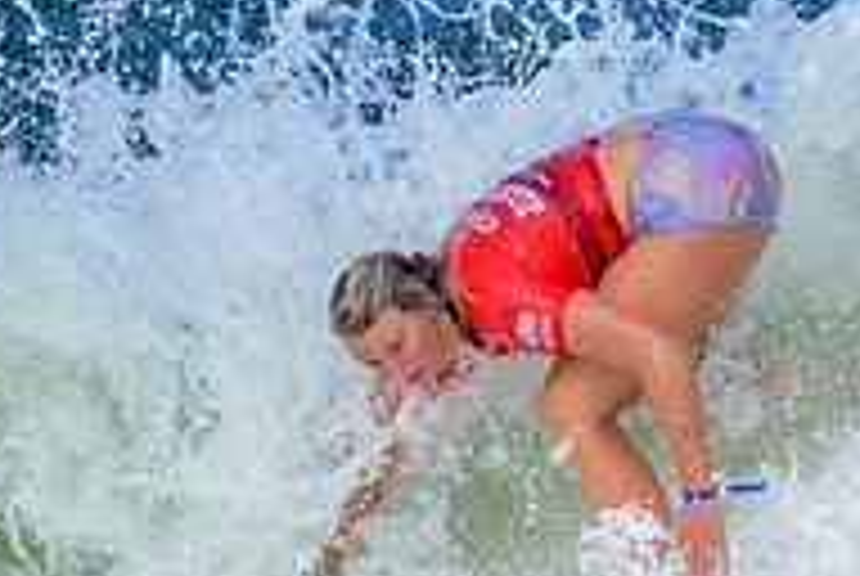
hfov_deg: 0.6
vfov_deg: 0.4
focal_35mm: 3333
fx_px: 79744
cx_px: 521
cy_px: 538
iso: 500
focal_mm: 800
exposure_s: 1/3200
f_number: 6.3
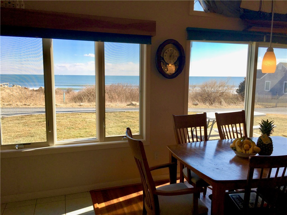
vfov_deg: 48.2
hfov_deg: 61.7
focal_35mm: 29
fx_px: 240
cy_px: 108
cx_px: 144
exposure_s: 1/680
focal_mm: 4.15
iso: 25
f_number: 2.2
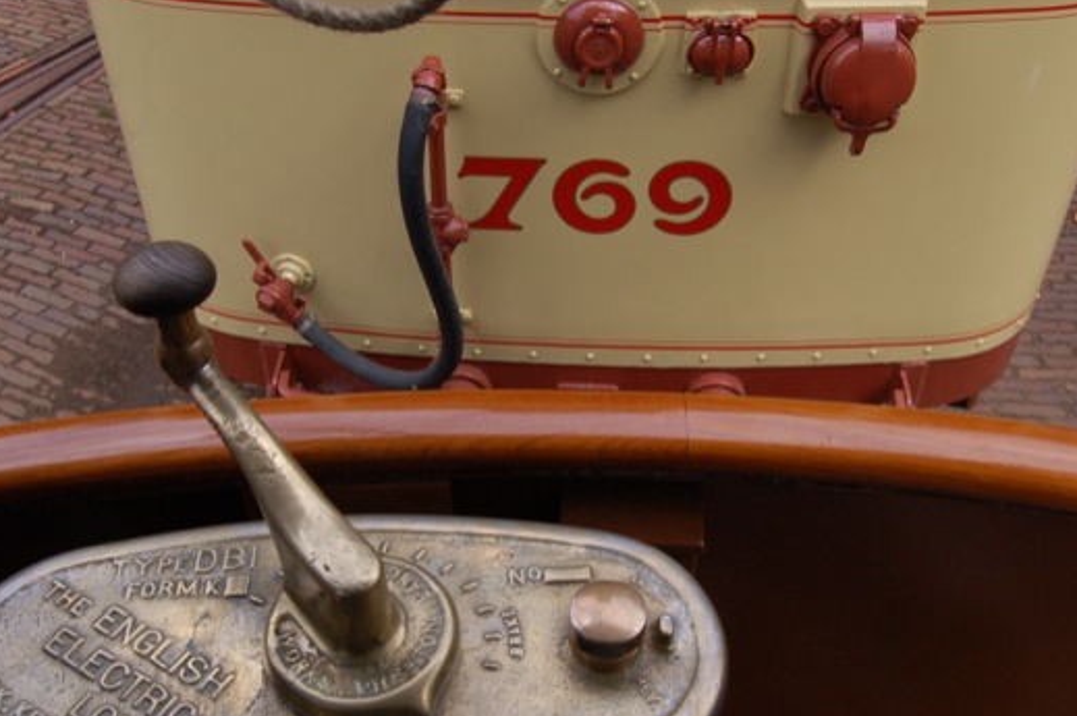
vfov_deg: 35.8
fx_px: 1106
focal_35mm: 37
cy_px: 426
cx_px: 519
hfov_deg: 51.9
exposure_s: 1/250
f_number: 8
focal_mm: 20
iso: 800
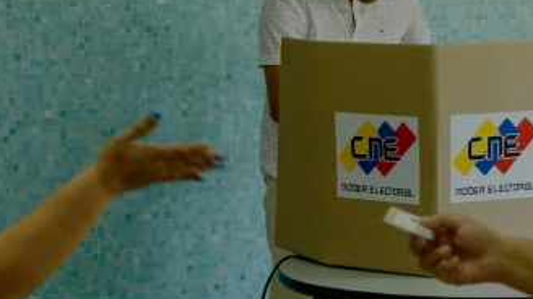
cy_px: 84
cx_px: 422
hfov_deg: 15.5
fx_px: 1949
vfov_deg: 8.8
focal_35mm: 138
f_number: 2.8
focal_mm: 24
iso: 250
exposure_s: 1/250
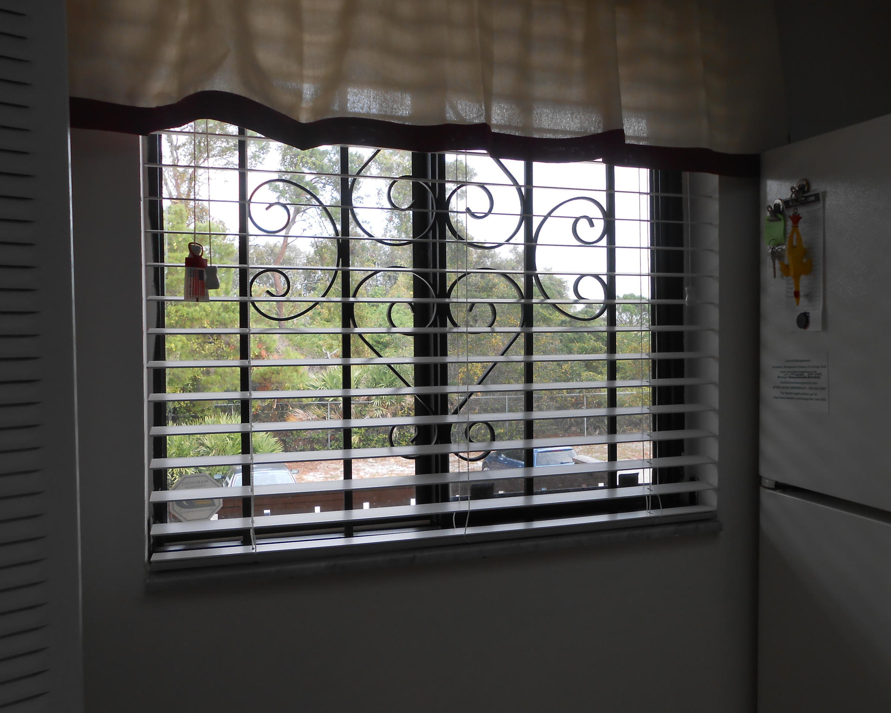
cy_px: 348
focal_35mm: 31
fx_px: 818
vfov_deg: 47.1
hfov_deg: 56.7
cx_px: 541
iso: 80
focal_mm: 4.6
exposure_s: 1/50
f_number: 3.5
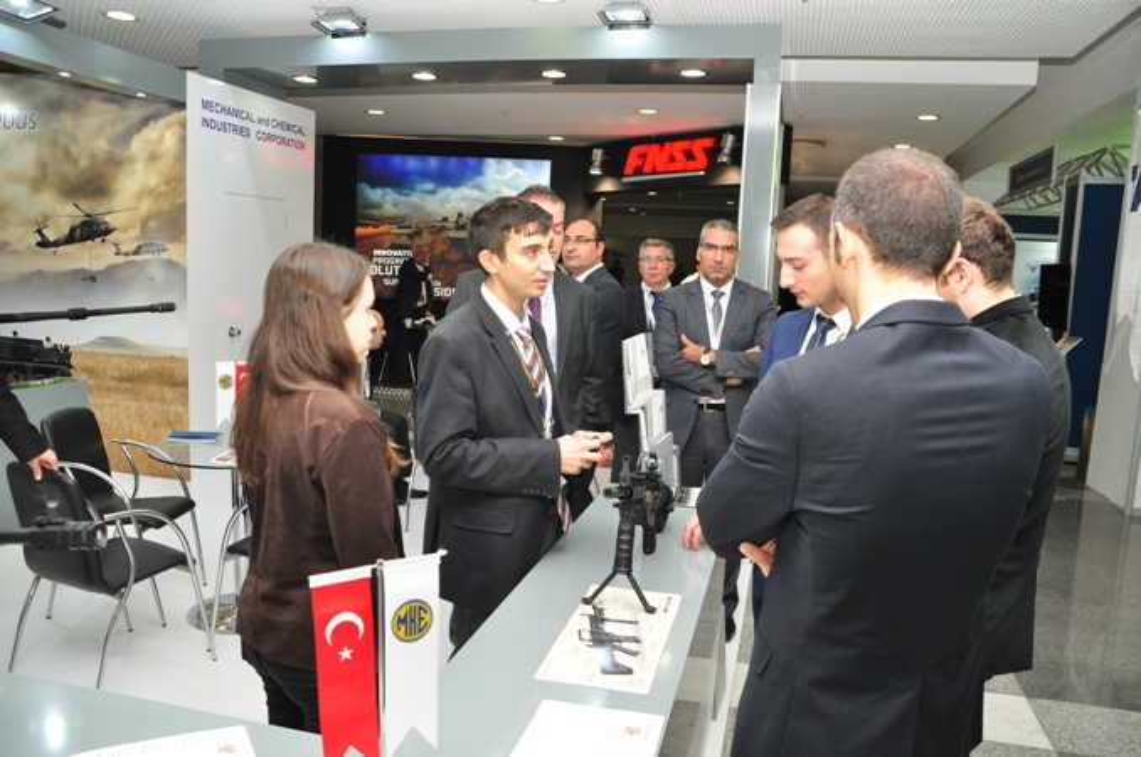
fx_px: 855
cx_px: 570
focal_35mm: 27
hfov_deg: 67.5
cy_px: 378
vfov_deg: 47.8
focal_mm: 18
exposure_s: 1/125
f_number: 5.6
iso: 800
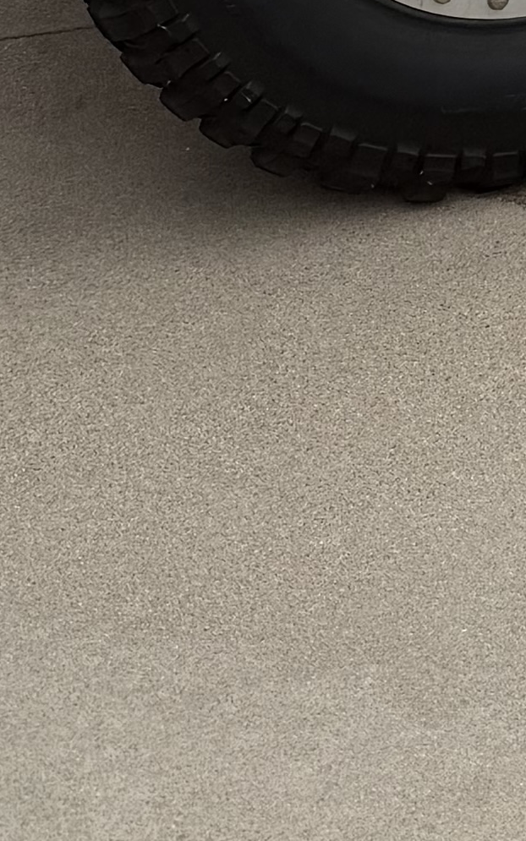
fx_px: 3348
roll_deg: +2.3
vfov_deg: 12.2
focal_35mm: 146
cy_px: -976
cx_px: 1455
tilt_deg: -9.7
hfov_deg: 8.0
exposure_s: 1/4673
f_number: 1.78
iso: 80
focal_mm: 6.76
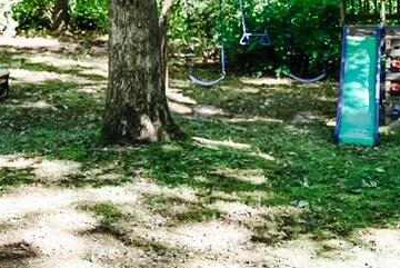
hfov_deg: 25.3
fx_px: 890
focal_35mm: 80
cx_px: 202
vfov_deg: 16.9
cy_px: 42
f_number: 4
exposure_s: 1/50
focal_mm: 45
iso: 90
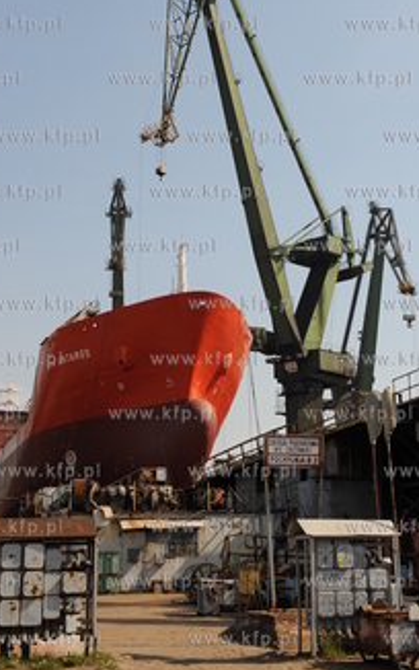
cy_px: 300
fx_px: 1004
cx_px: 177
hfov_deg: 23.5
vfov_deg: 36.8
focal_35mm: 55
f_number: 5.6
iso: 400
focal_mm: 44
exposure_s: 1/2000
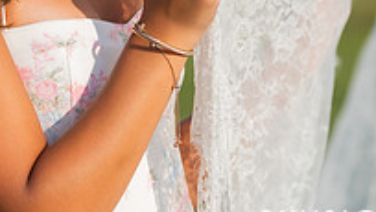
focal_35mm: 244
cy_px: -89
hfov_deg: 8.8
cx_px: 48
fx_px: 2434
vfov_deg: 5.0
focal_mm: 82
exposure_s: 1/5000
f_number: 3.2
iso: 320
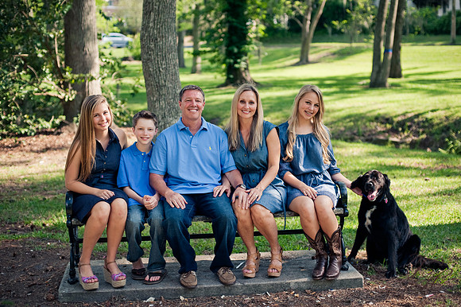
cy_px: 154
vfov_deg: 27.0
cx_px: 230
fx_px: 640
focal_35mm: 50
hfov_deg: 39.6
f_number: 2.5
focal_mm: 50
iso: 200
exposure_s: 1/640
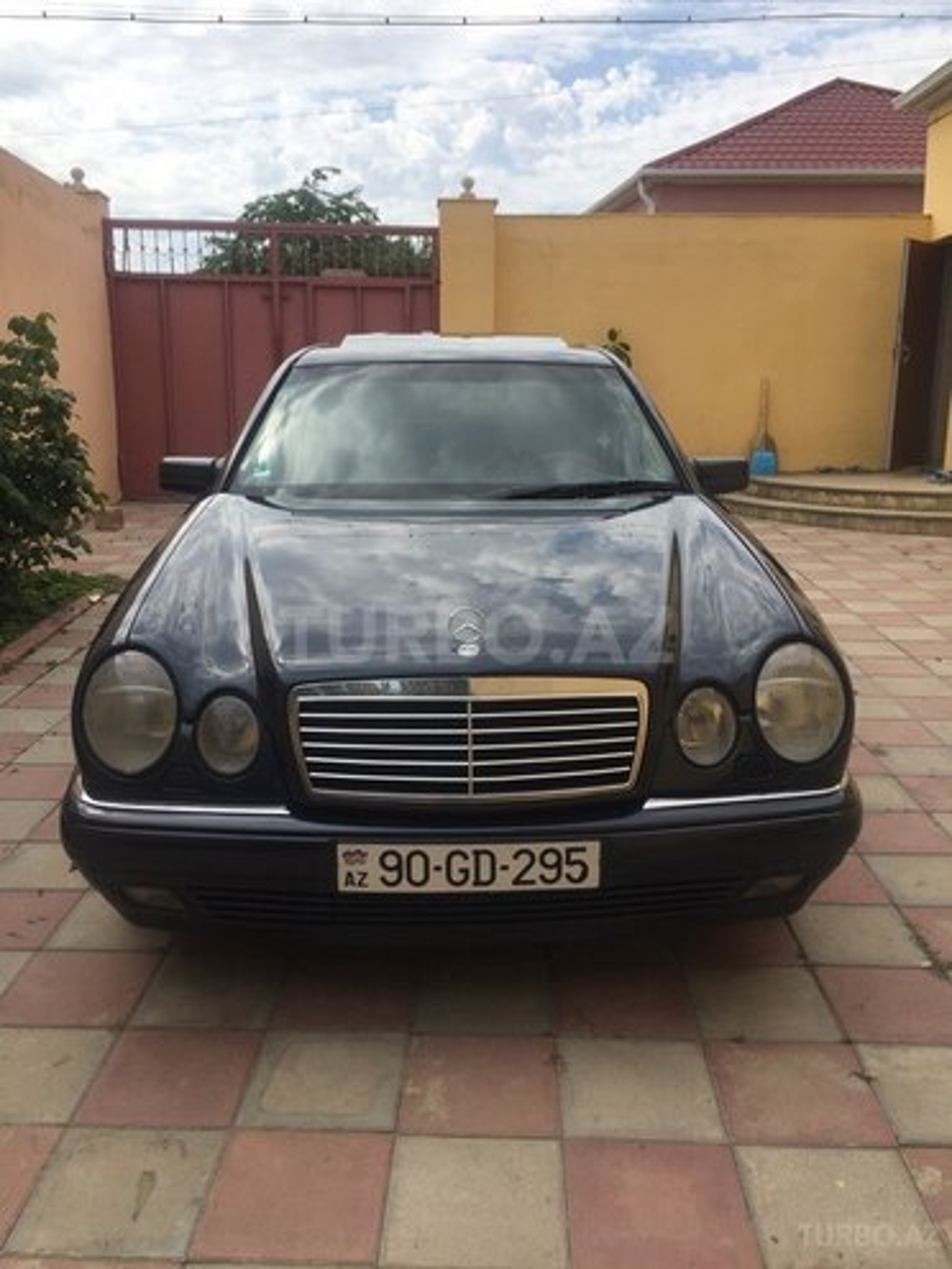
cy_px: 634
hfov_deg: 48.2
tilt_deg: -13.6
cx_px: 476
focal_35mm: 29
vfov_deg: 61.7
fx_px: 1063
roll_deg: -0.6
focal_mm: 4.15
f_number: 2.2
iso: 32
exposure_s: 1/1883
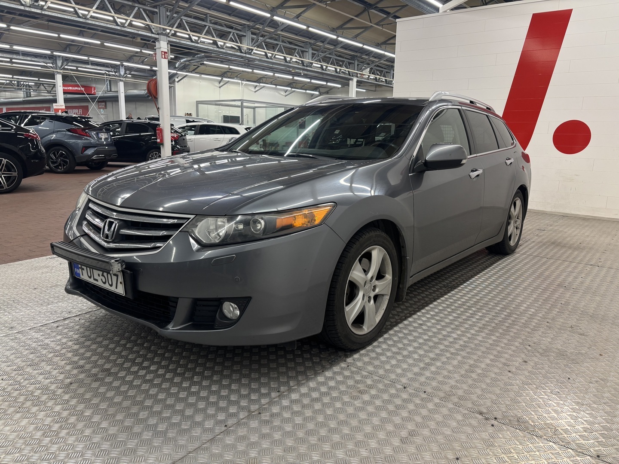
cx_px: 310
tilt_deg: -11.1
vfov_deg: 53.1
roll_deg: -1.2
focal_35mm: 26
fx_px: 465
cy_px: 232
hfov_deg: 67.3
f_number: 1.6
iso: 80
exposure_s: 1/50
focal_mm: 5.96
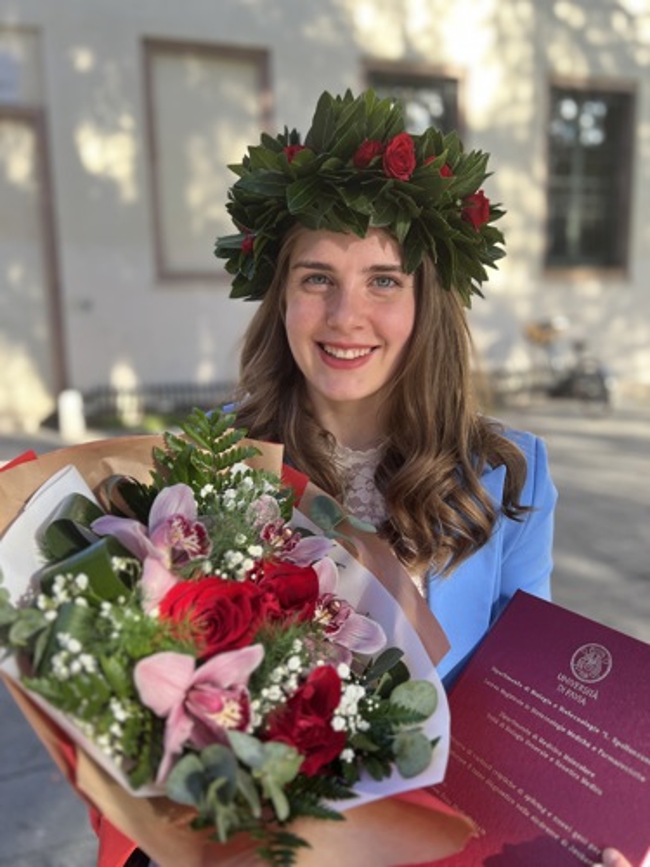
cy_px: 434
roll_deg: +1.0
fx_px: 651
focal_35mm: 26
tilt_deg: -8.9
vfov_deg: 67.3
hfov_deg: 53.1
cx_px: 325
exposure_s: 1/318
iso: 50
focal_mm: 5.7
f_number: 1.5
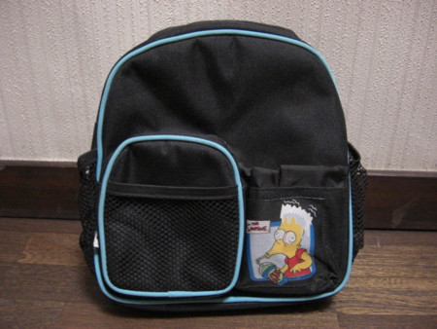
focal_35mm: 38
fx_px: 480
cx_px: 218
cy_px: 164
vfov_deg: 37.8
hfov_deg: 49.0
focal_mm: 7.9
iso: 800
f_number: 2.8
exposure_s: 1/8
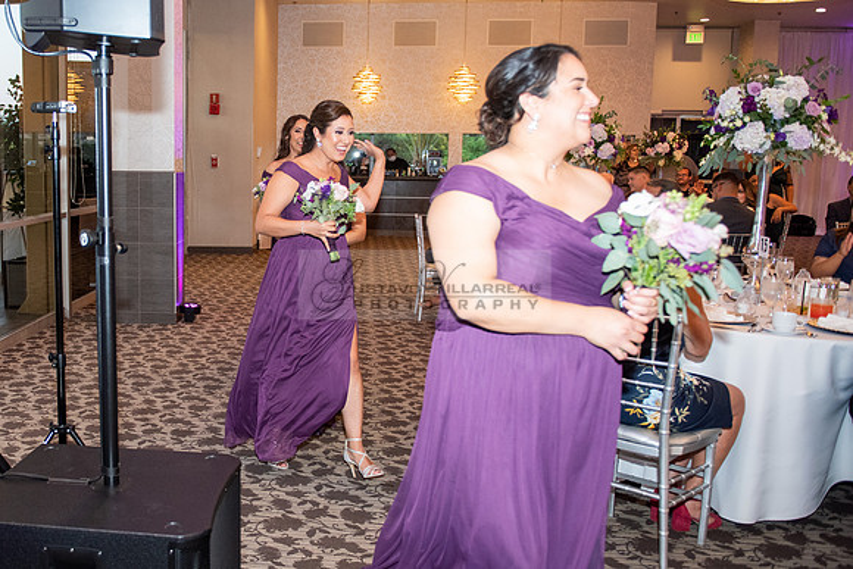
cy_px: 274
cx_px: 234
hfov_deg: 52.7
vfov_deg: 38.0
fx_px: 826
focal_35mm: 35
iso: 1600
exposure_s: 1/160
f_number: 2.8
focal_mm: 24
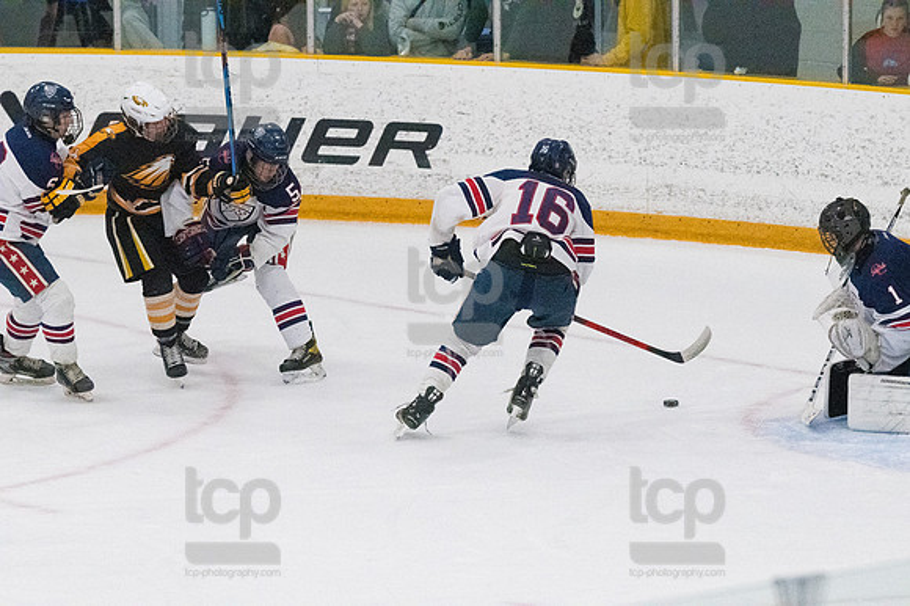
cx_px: 455
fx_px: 6442
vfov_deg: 5.4
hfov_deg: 8.1
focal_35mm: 255
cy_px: 303
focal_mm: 170
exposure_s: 1/1600
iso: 8000
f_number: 5
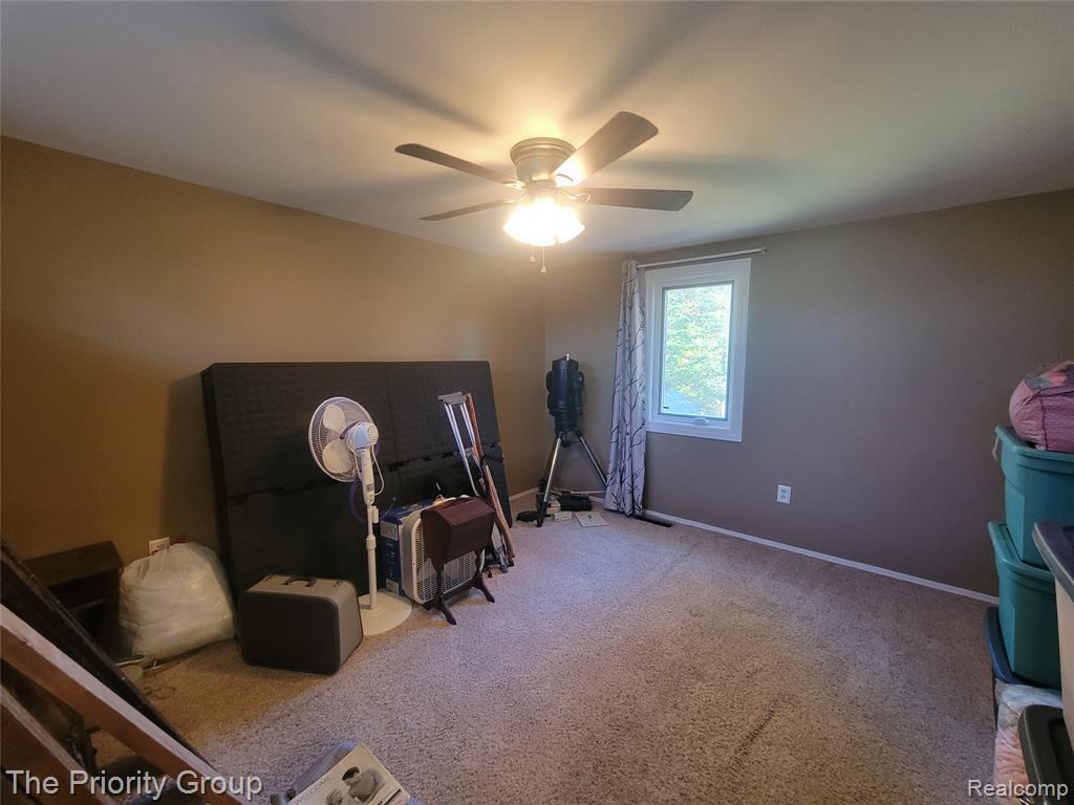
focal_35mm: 13
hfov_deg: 106.2
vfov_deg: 89.9
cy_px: 402
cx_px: 537
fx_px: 403
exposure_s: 1/30
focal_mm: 2.2
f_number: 2.2
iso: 320
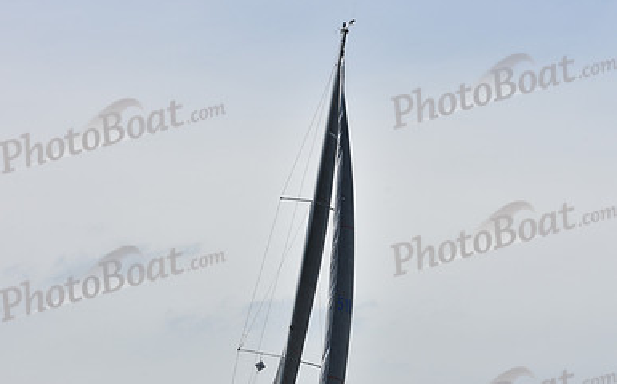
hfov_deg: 17.0
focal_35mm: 123
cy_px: 341
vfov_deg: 10.6
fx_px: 2067
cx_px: 308
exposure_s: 1/800
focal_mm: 80
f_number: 9
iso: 200
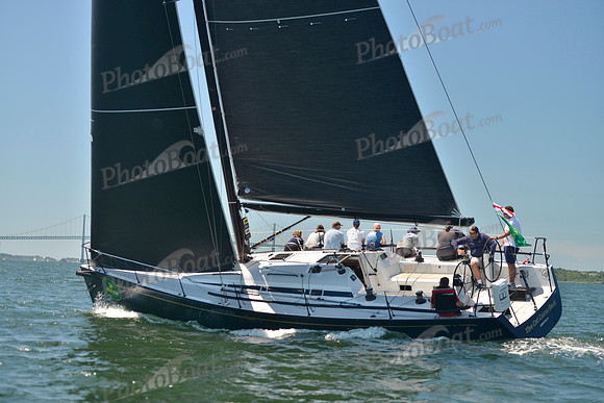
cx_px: 302
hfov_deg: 28.8
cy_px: 202
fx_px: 1175
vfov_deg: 19.5
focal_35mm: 70
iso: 280
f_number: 3.2
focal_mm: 70
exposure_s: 1/1250
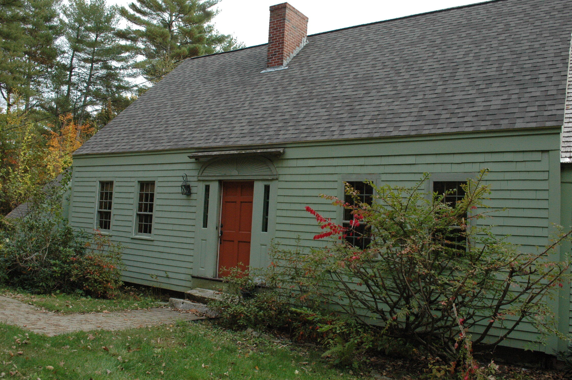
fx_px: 476
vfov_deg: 43.5
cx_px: 286
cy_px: 190
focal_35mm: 30
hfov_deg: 62.0
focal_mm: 20
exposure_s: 1/320
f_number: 9
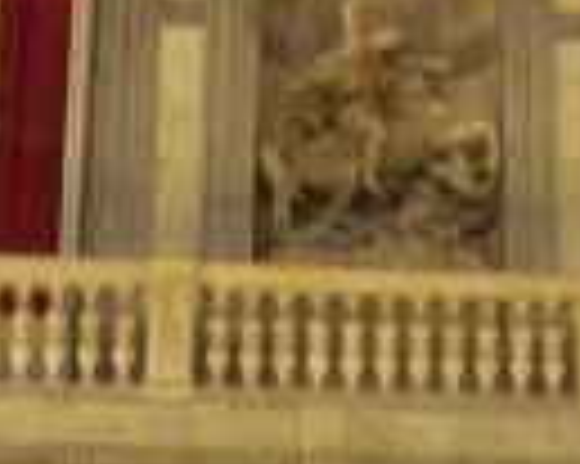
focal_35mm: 154
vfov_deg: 9.9
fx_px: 2642
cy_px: 572
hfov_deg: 12.5
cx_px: 427
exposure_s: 1/3.4
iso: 200
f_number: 2.9
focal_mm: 5.7
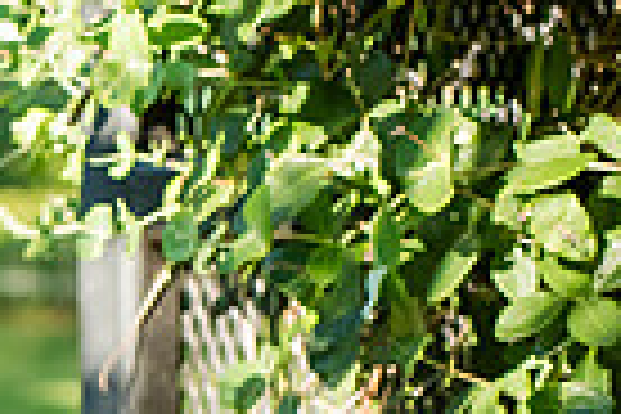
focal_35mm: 351
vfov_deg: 3.9
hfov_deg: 5.8
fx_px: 6054
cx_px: -487
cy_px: 778
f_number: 6.3
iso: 500
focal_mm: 80
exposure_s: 1/320
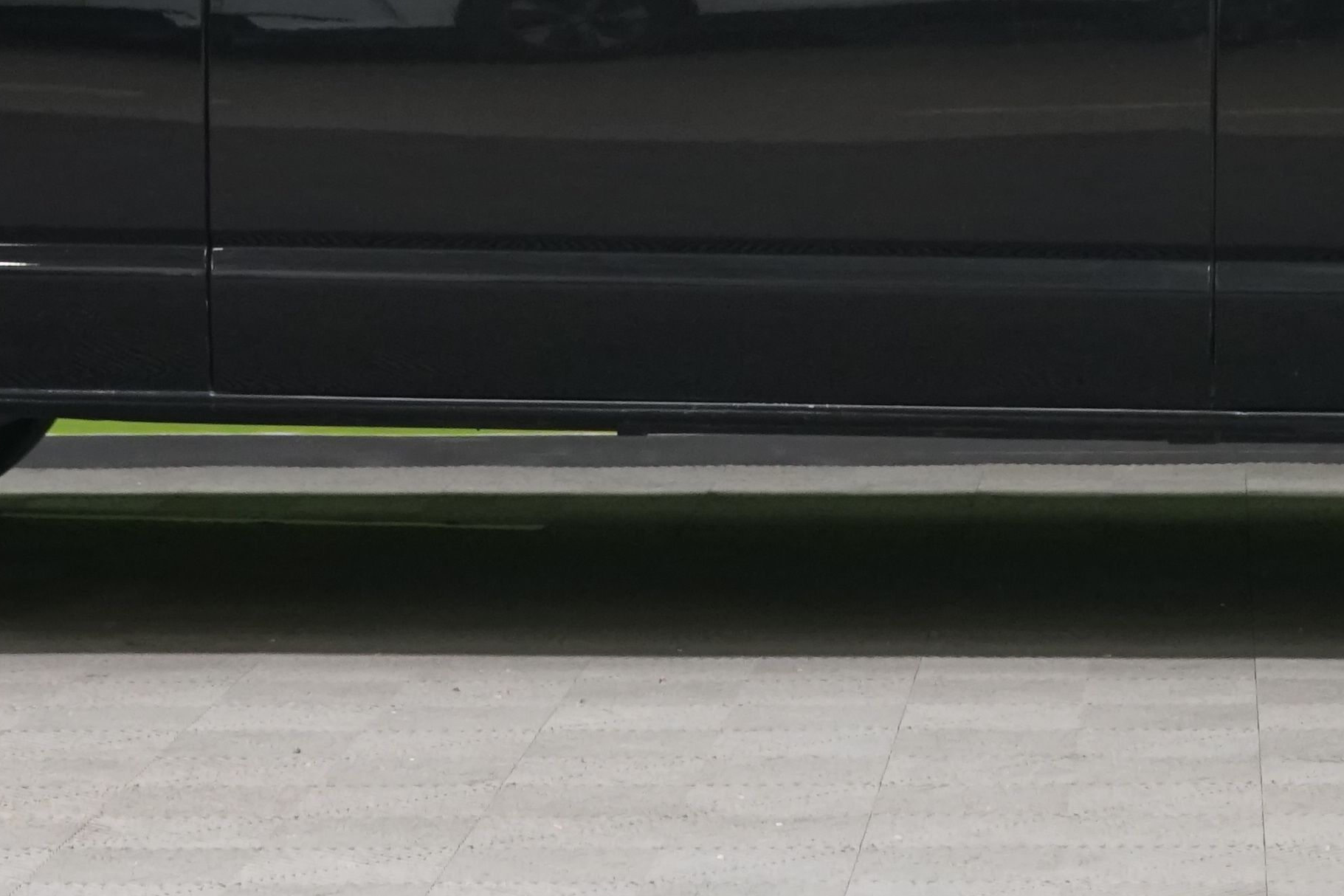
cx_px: 956
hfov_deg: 12.2
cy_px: -36
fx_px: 6272
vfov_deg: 8.1
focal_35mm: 168
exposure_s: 1/50
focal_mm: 51
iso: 1600
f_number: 5
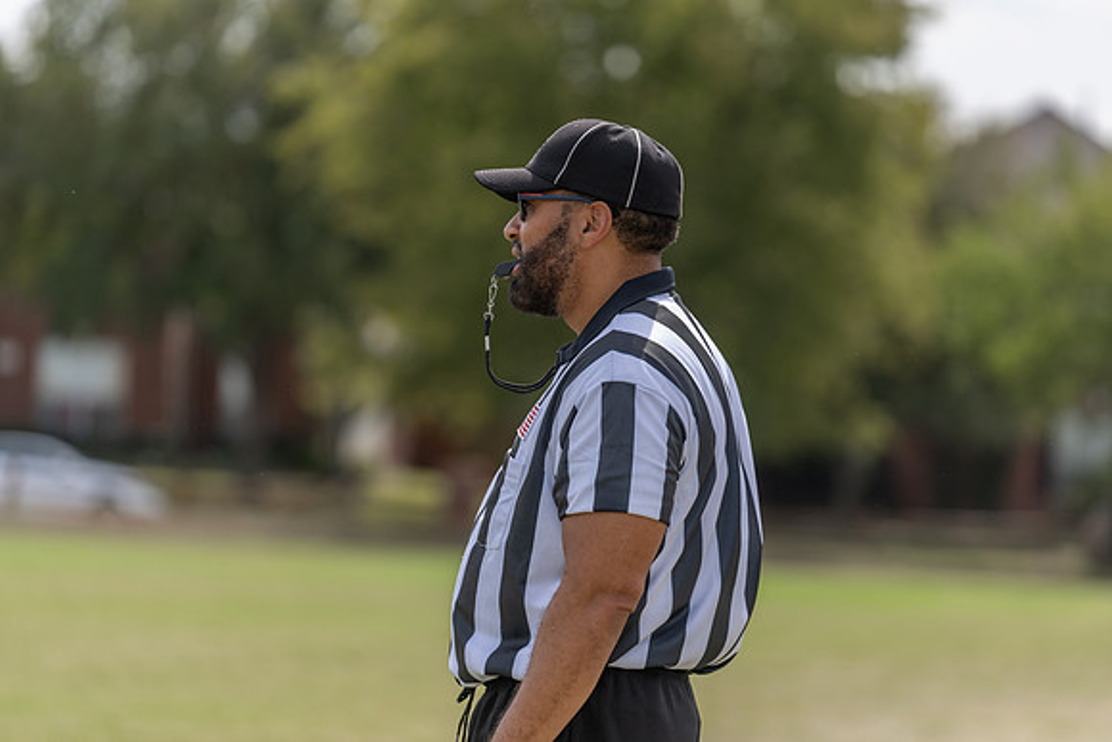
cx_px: 556
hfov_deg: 10.3
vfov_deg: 6.9
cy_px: 371
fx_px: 6179
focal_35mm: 200
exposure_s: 1/800
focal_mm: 200
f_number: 3.5
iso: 100
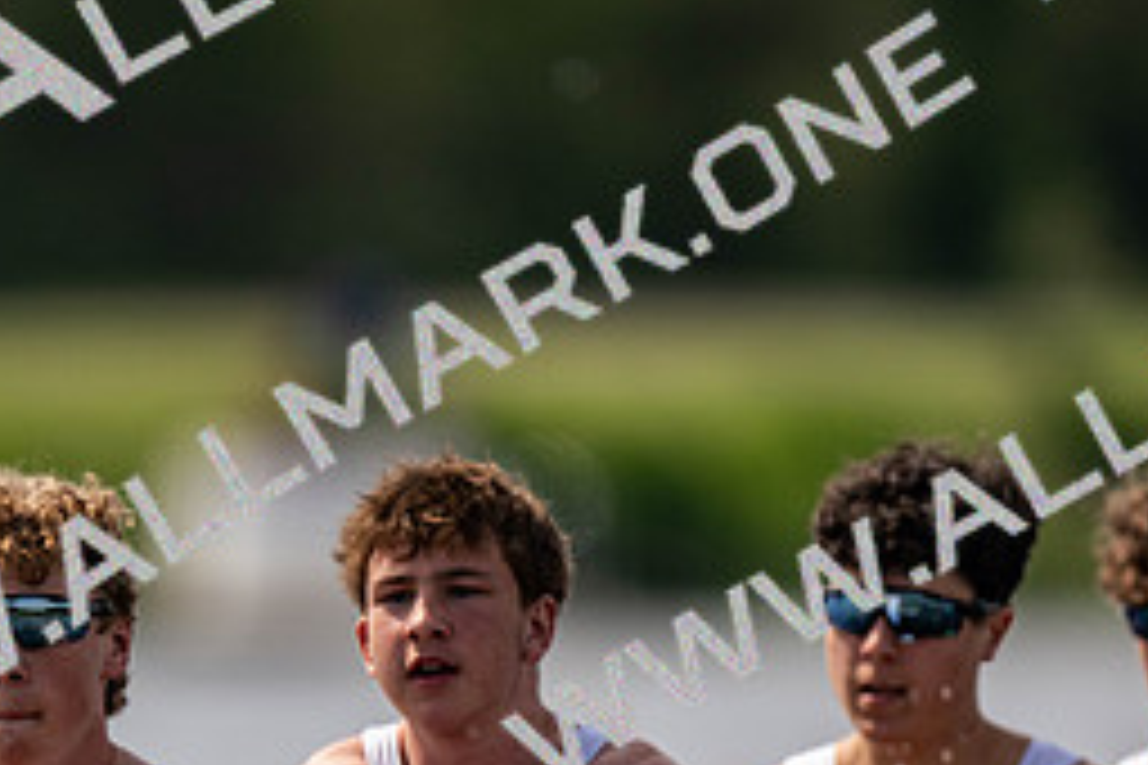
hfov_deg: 1.5
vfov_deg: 1.0
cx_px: 176
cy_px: 857
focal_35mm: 1367
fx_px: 43589
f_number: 4
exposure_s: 1/2500
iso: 180
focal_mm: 600
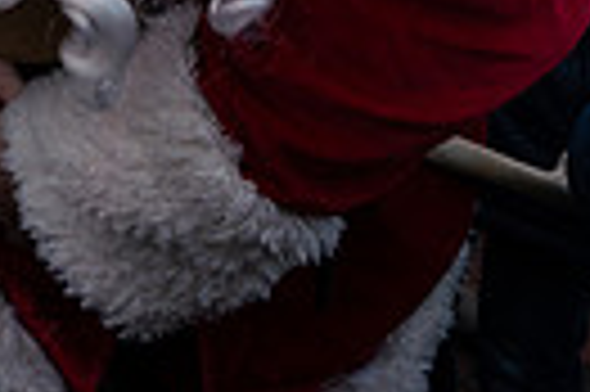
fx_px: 1162
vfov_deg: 14.8
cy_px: -448
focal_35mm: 71
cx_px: -216
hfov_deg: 24.2
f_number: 4
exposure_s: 1/320
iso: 1600
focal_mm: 16
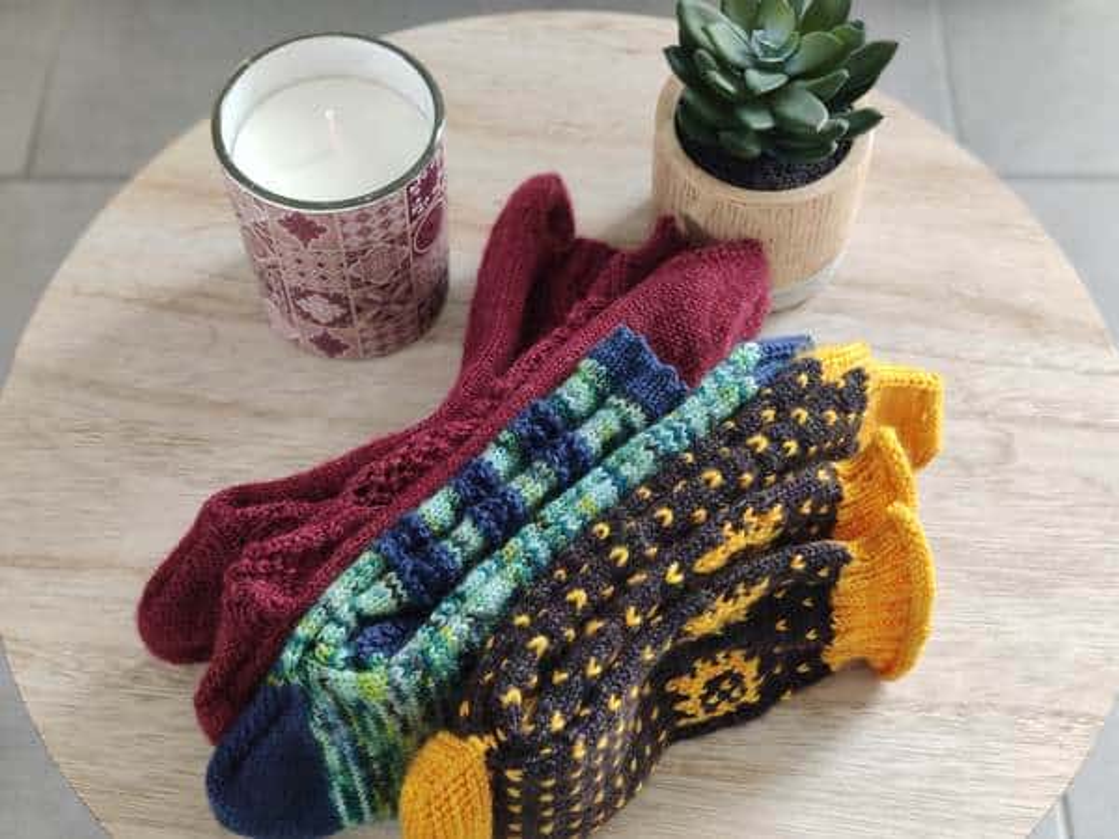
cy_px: 420
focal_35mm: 41
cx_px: 560
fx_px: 1325
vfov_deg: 35.1
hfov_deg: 45.8
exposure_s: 1/100
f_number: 2
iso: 386
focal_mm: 8.16
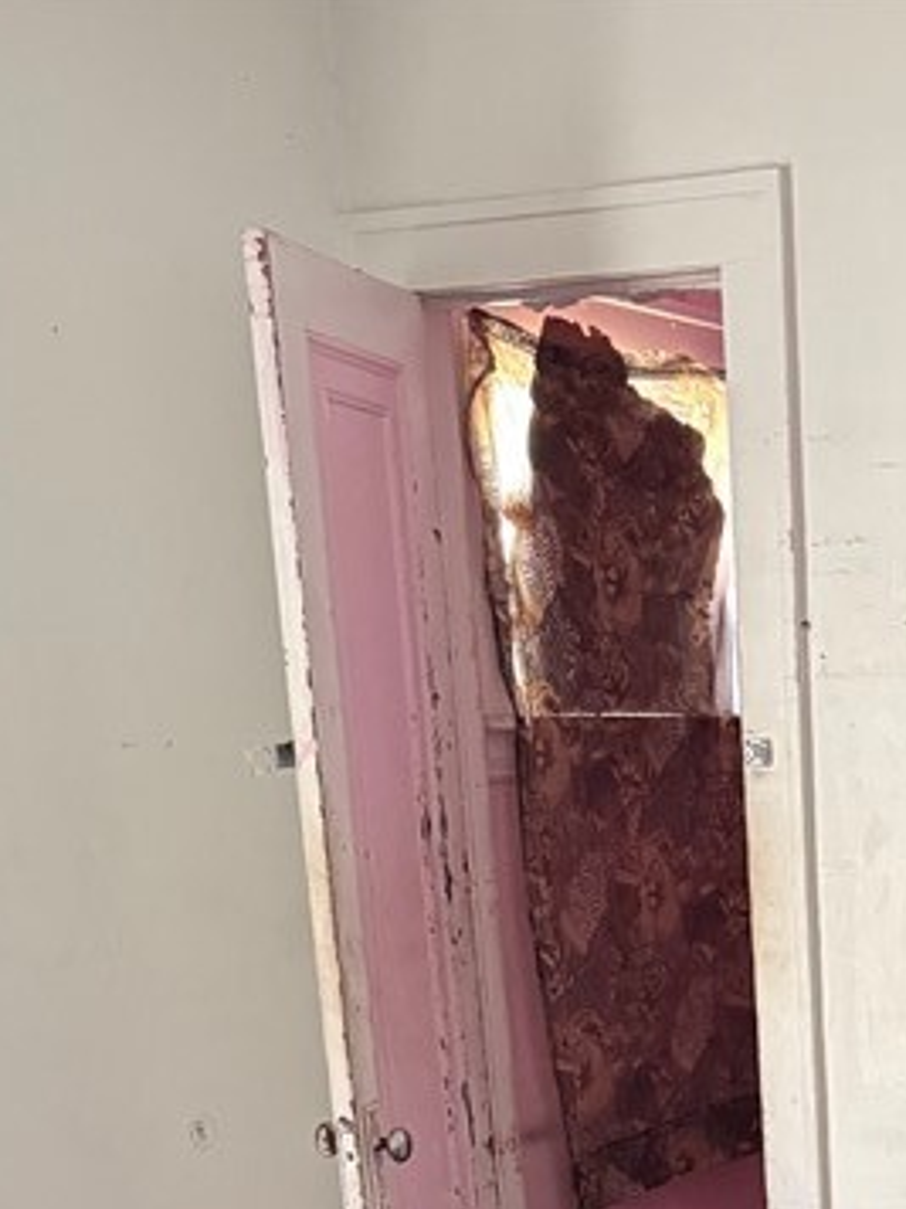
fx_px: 2408
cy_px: 1729
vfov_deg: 23.5
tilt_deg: -21.8
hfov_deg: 20.2
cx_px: 1045
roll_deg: -0.2
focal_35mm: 69
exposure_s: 1/53
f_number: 1.78
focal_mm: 6.76
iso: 800
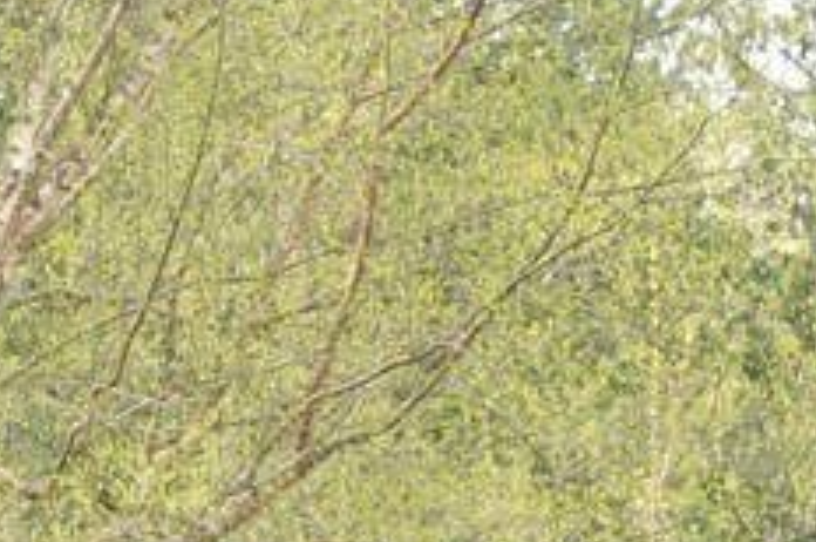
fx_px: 7945
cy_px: 905
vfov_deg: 3.9
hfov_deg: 5.9
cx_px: -137
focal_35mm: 351
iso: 400
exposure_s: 1/250
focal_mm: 50
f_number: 7.1
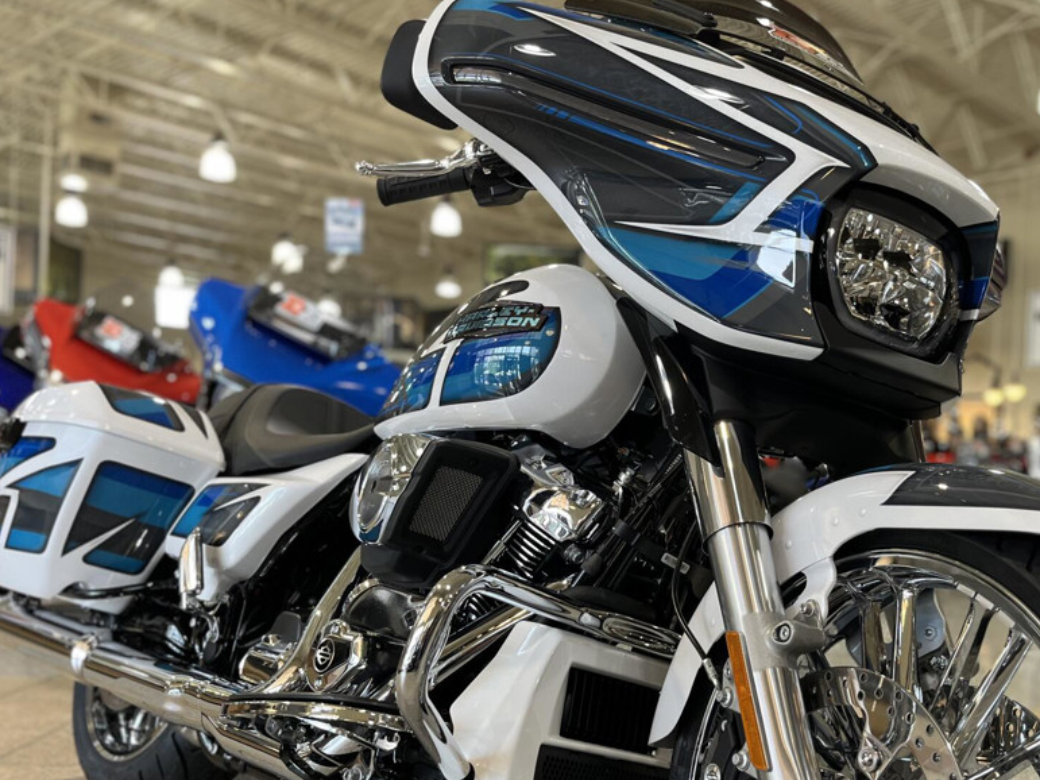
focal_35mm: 36
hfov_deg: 51.0
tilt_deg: -1.4
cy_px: 494
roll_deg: -2.4
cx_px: 632
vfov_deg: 39.4
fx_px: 1081
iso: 125
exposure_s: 1/120
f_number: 1.6
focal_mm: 5.1
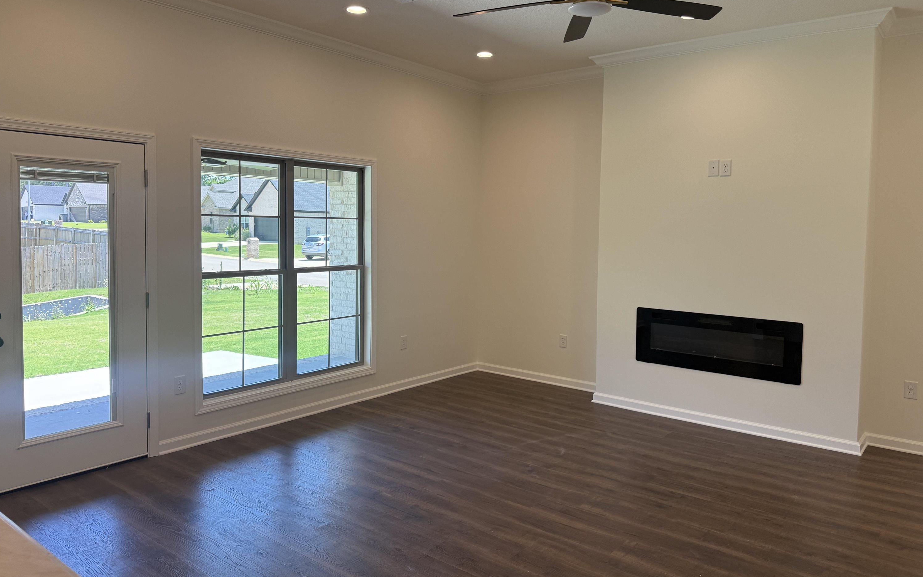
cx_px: 463
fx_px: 654
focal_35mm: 26
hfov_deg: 70.4
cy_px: 256
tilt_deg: -1.9
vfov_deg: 47.5
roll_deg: -1.7
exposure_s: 1/279
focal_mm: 6.76
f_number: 1.78
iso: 100
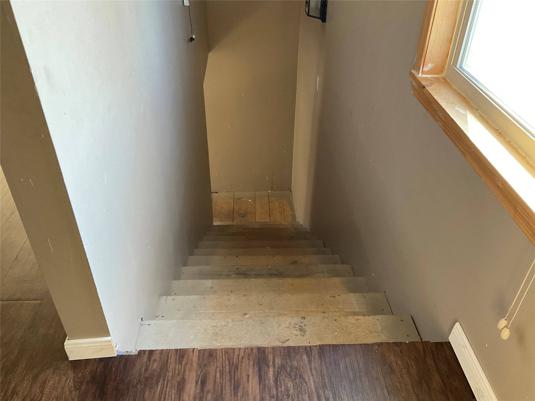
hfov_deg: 61.7
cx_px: 268
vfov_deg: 48.2
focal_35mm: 29
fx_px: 448
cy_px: 200
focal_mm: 3
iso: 200
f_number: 1.8
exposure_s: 1/60
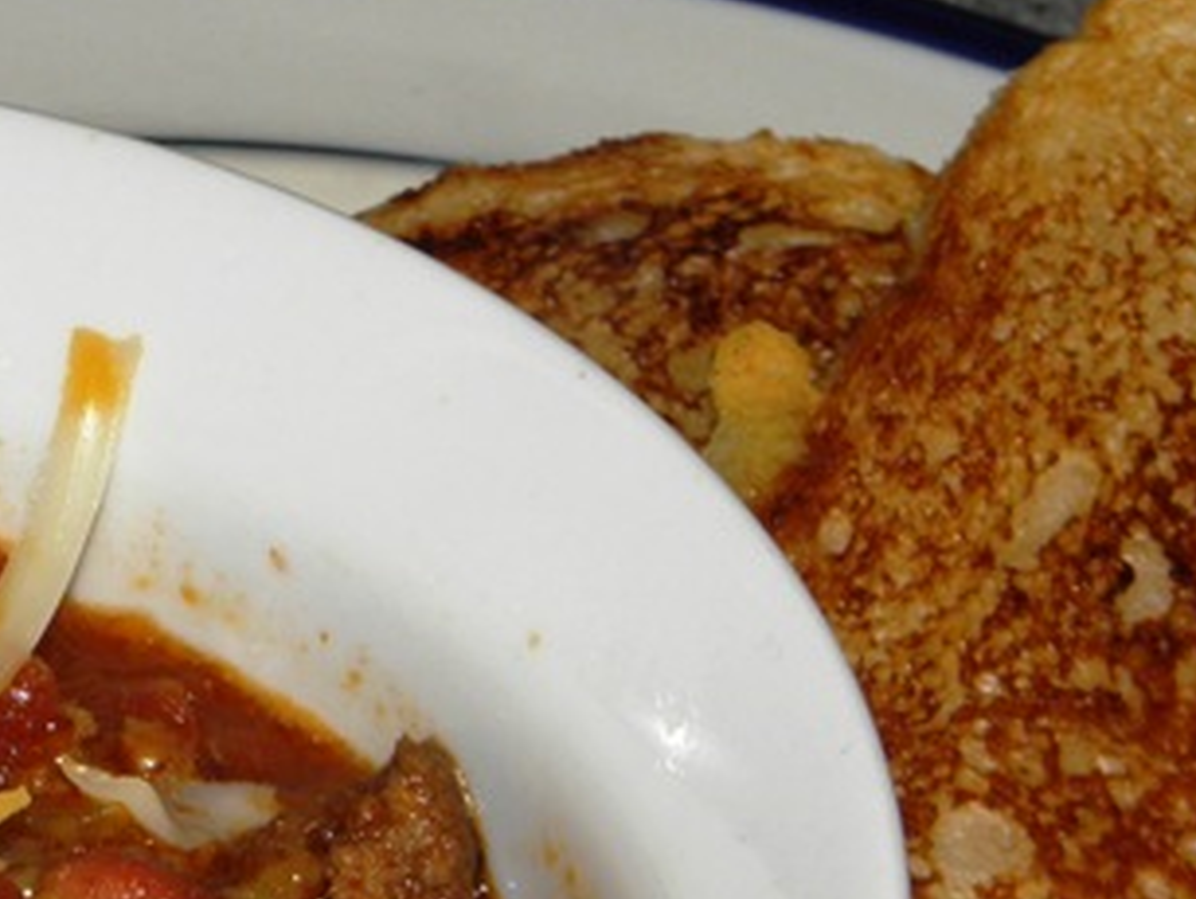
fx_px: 6431
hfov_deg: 10.6
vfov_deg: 8.0
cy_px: 817
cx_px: 434
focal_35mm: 186
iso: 100
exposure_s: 1/160
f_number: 4.5
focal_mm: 16
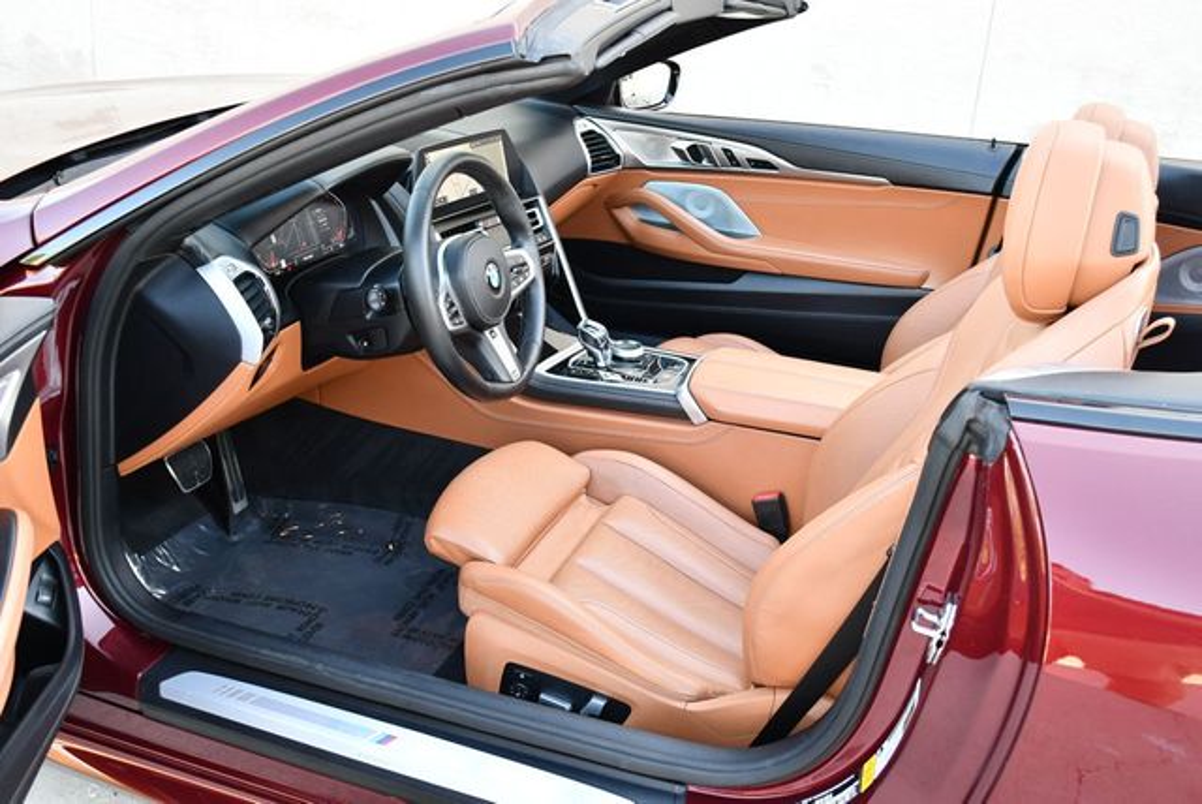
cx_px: 601
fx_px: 1203
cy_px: 402
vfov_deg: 36.9
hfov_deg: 53.1
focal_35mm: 36
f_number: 3.5
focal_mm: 18
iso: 800
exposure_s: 1/250
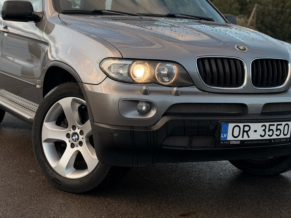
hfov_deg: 29.4
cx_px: 147
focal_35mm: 66
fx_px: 555
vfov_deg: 22.2
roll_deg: +0.0
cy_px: 74
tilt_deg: -4.9
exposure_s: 1/342
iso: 80
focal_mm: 6.76
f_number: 1.78
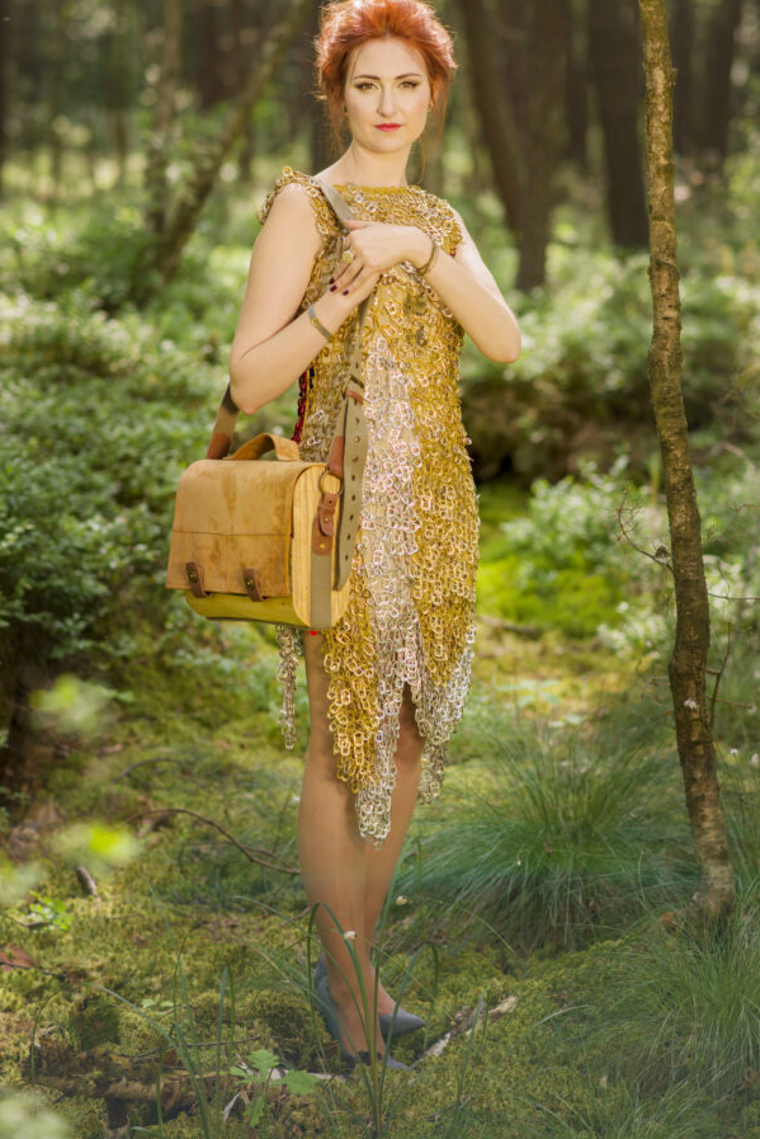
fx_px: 3068
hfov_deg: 14.1
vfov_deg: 21.0
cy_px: 490
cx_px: 429
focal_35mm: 97
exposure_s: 1/1250
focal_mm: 85
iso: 400
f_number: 2.5
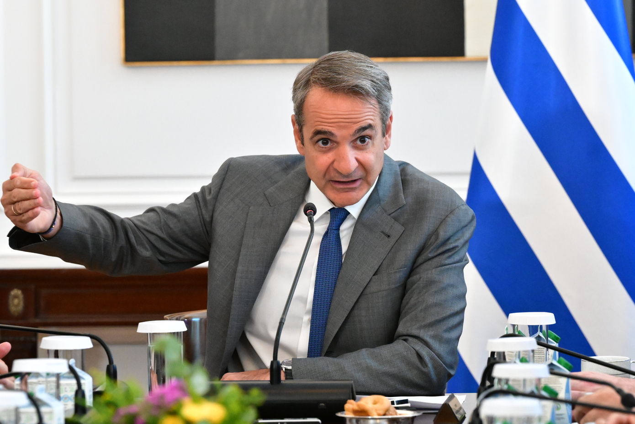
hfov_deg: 7.6
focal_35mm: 270
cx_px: 318
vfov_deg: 5.1
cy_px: 212
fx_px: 4763
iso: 8000
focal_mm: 180
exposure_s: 1/500
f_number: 5
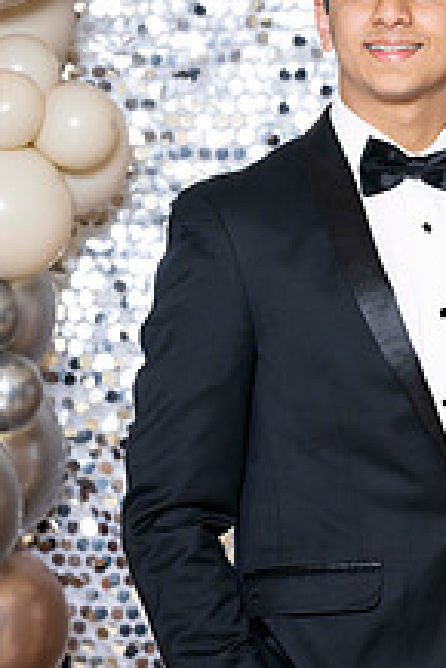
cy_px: 339
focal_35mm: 280
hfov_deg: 4.9
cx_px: 403
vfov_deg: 7.4
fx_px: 5195
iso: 250
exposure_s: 1/200
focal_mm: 135
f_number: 5.6
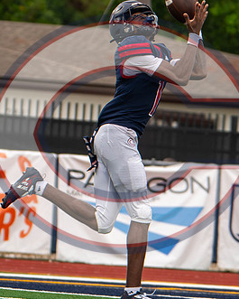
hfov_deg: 2.0
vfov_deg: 2.5
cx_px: 99
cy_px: 200
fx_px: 6761
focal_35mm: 765
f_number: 2.8
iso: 400
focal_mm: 122
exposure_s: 1/1000
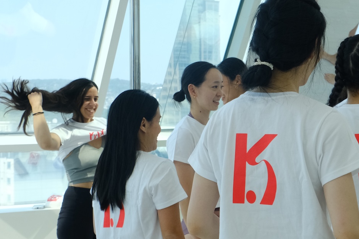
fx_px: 828
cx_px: 247
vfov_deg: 16.5
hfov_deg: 24.3
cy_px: 109
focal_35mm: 83
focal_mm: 34.5
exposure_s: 1/400
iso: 2000
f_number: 8
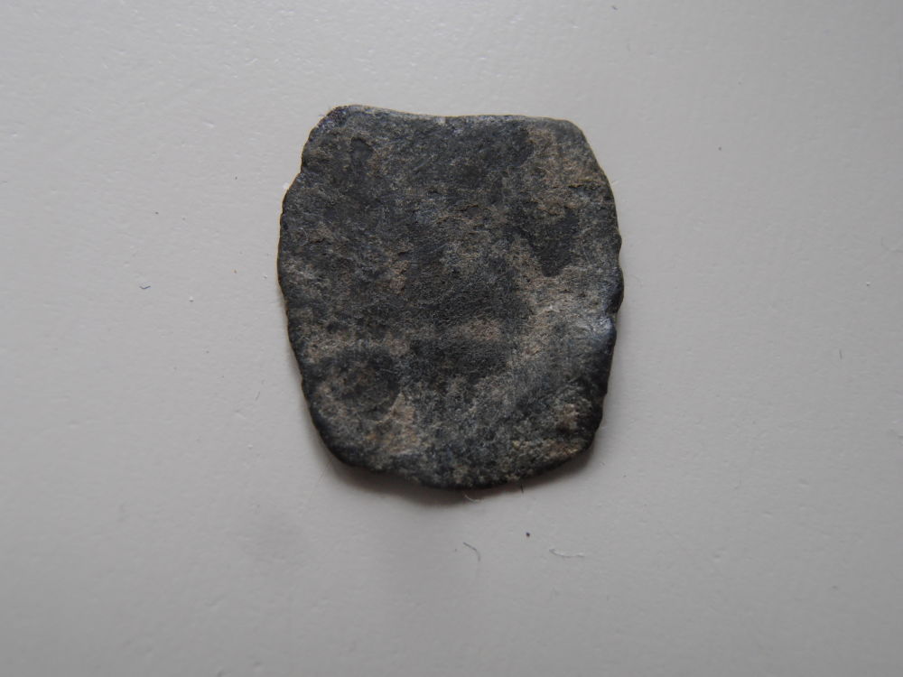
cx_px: 452
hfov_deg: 50.1
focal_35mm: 37
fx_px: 965
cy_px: 338
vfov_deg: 38.7
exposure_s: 1/40
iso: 125
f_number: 3.9
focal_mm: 6.61
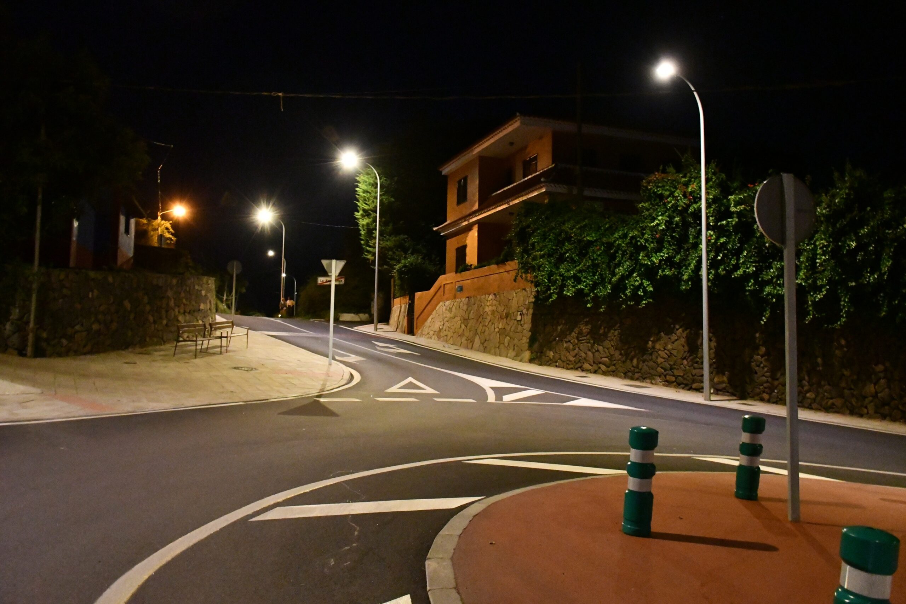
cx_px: 453
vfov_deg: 40.0
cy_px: 302
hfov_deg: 57.2
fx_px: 830
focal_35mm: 33
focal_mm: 22
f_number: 3.5
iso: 12800
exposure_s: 1/40
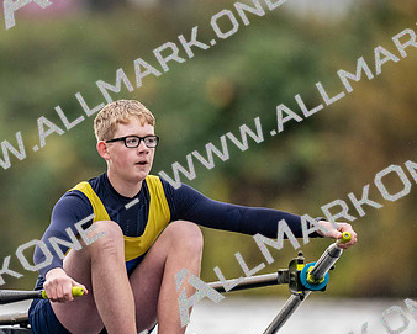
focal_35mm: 966
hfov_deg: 2.0
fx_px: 11932
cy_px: 210
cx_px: 69
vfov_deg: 1.6
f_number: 4
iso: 2800
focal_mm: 600
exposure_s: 1/2500
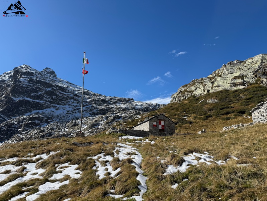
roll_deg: +0.5
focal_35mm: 24
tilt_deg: +17.7
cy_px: 100
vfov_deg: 56.8
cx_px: 134
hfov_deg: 71.6
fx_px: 185
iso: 80
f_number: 1.78
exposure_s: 1/4405
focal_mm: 6.76
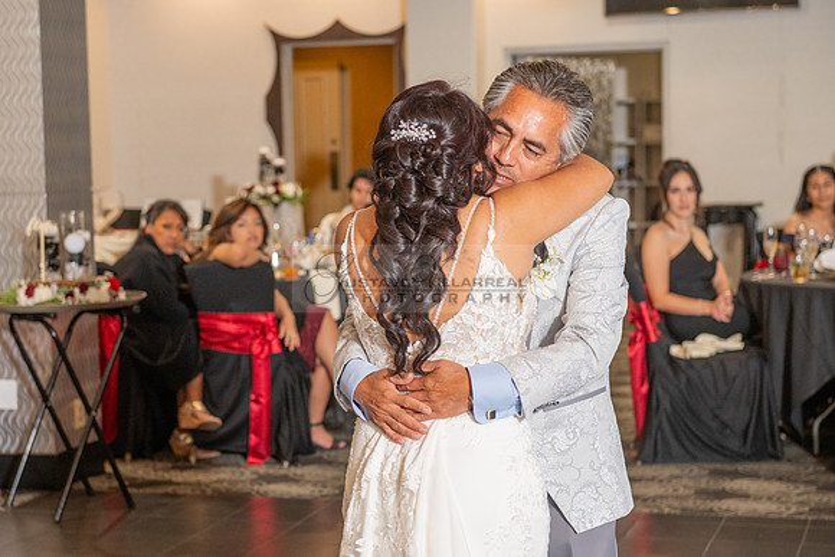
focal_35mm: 83
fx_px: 1932
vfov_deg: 16.4
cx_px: 338
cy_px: 304
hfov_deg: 24.3
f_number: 4.5
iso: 800
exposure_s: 1/125
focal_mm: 70
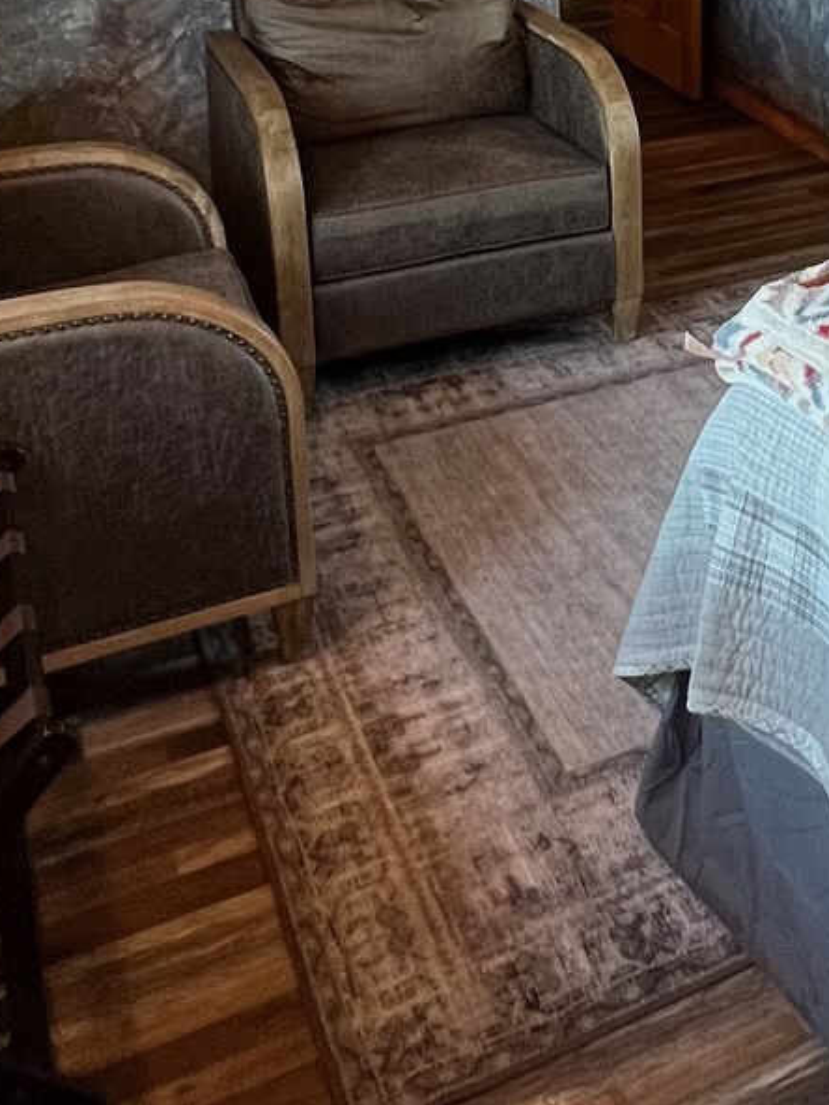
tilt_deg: -9.9
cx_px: 794
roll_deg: +0.0
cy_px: -73
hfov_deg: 30.3
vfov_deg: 36.4
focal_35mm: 45
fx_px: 1437
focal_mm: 1.57
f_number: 1.8
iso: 320
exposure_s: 1/60
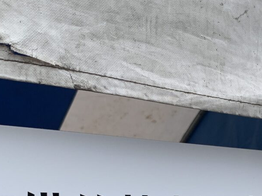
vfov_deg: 16.3
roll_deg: +6.6
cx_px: 227
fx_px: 651
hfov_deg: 22.3
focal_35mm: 86
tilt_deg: +3.9
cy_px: 246
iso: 25
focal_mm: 4.25
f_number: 1.8
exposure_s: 1/1282
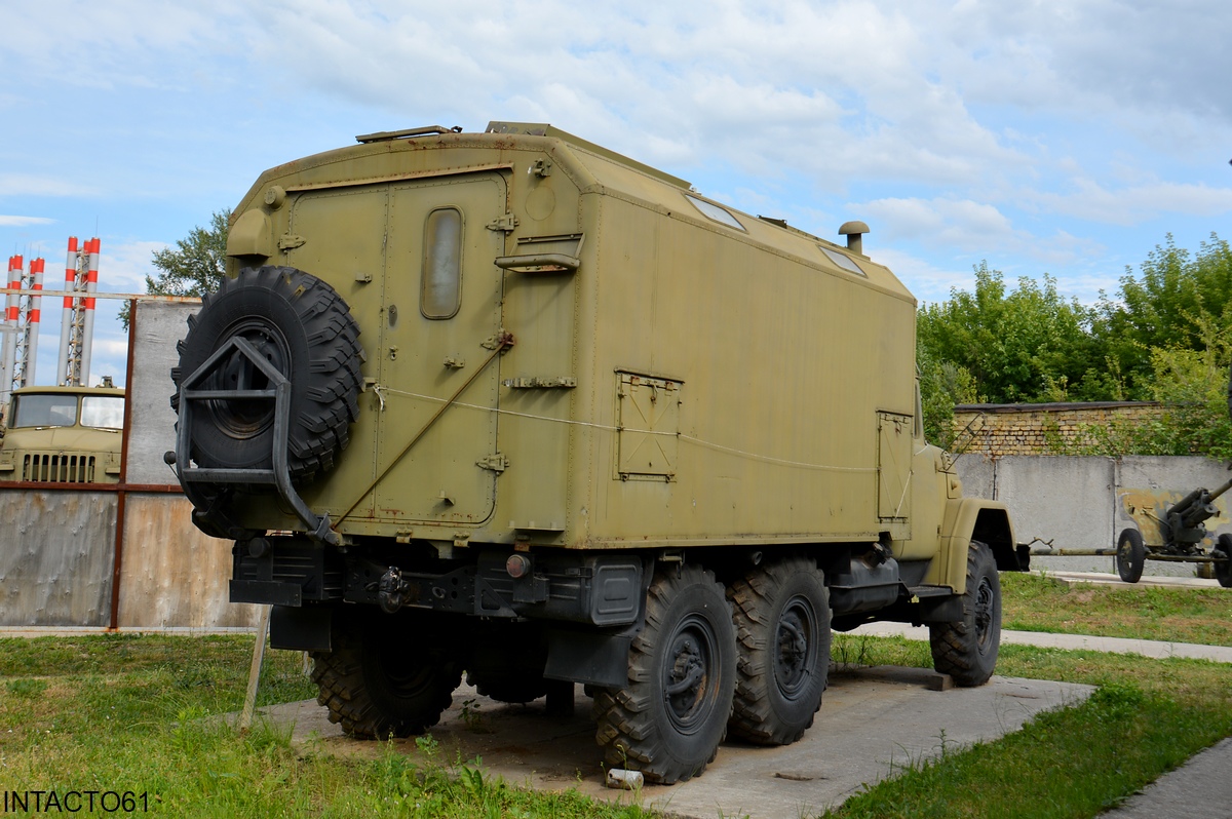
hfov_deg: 49.6
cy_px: 410
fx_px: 1334
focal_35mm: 39
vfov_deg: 34.2
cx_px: 616
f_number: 8
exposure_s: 1/250
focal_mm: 26
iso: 110
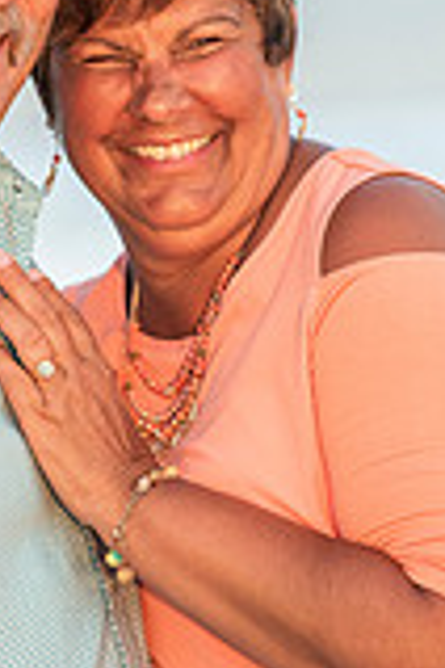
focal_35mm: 537
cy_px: 307
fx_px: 9956
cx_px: 113
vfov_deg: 3.8
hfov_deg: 2.6
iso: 800
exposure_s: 1/1250
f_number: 3.5
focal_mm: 190
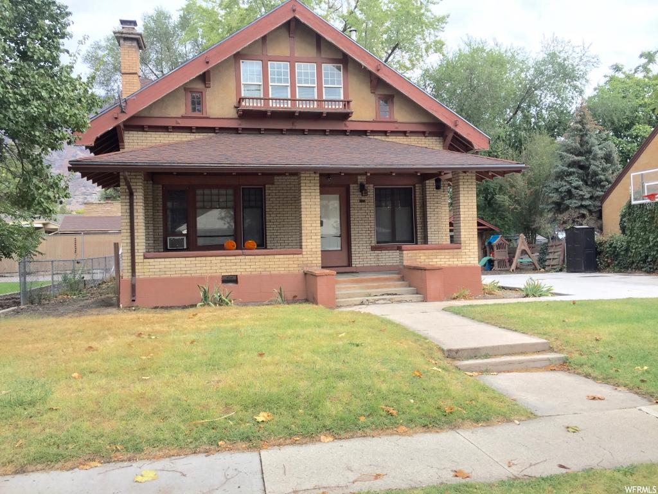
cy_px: 247
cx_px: 329
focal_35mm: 29
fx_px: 551
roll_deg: +2.0
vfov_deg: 48.2
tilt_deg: +3.6
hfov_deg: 61.7
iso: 32
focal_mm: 4.15
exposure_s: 1/520
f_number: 2.2
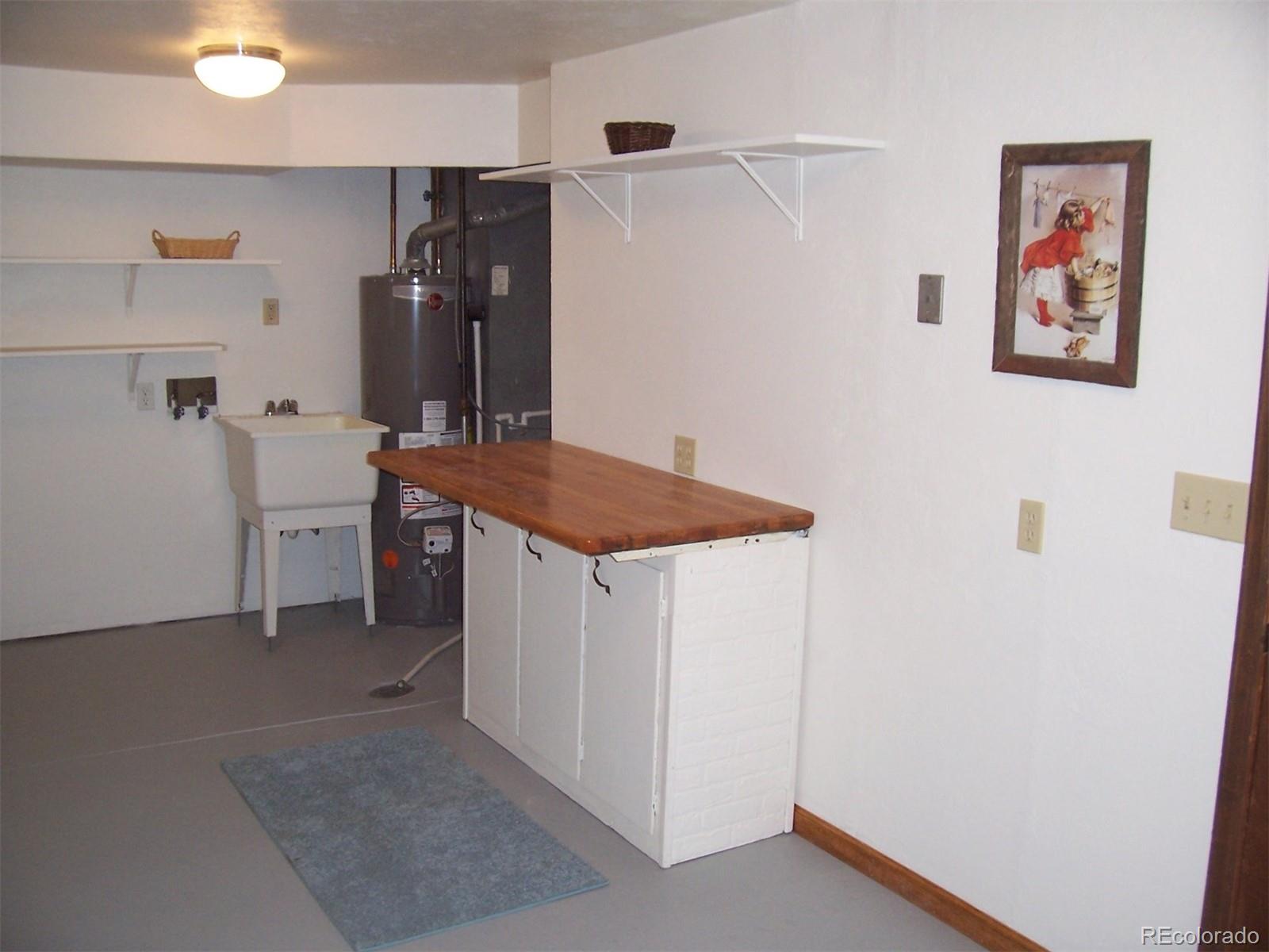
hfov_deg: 54.0
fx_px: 1246
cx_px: 634
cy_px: 476
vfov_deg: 41.8
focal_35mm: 34
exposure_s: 1/60
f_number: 2.7
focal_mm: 5.6
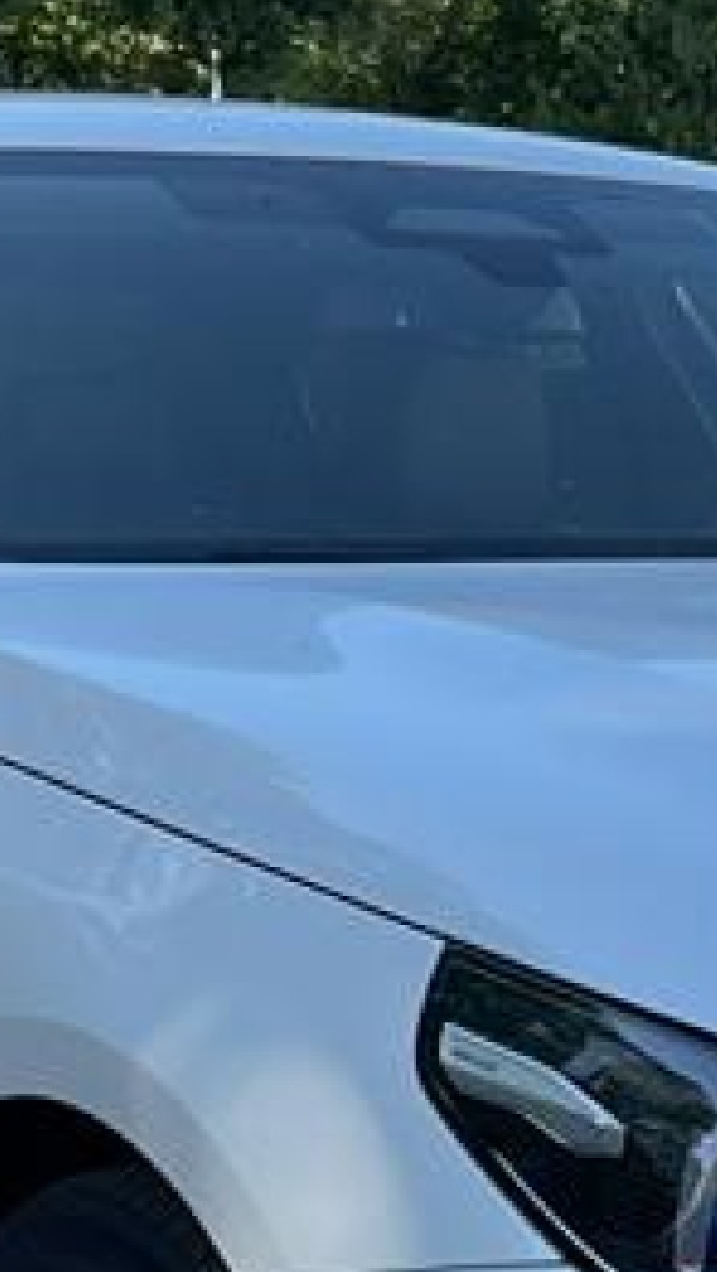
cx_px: 928
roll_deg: -0.6
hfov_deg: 9.7
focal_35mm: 123
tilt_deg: -11.1
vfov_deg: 17.0
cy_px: 1332
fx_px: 4152
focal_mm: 3
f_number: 1.8
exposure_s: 1/534
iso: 16
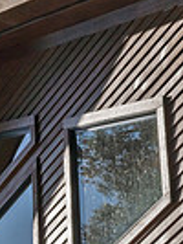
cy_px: 254
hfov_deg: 6.5
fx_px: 1590
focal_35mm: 226
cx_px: -53
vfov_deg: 8.7
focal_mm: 51
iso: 400
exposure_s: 1/1000
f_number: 16
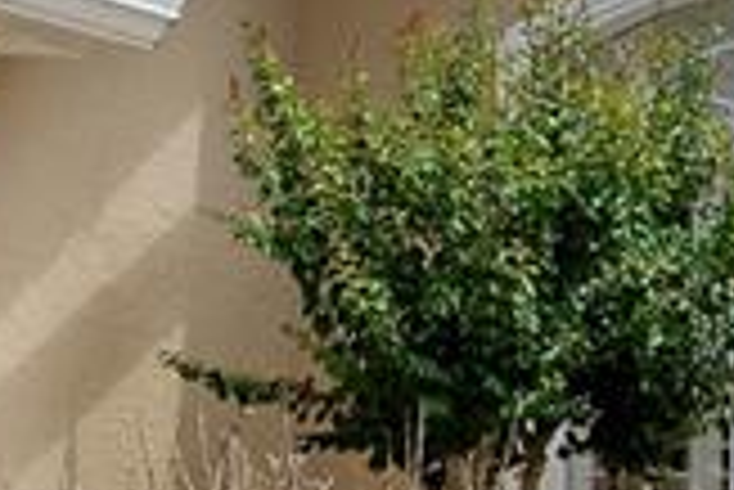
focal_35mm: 188
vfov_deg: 7.3
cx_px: 1810
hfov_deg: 9.6
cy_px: 369
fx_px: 3836
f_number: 8
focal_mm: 20
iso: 200
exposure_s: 1/100
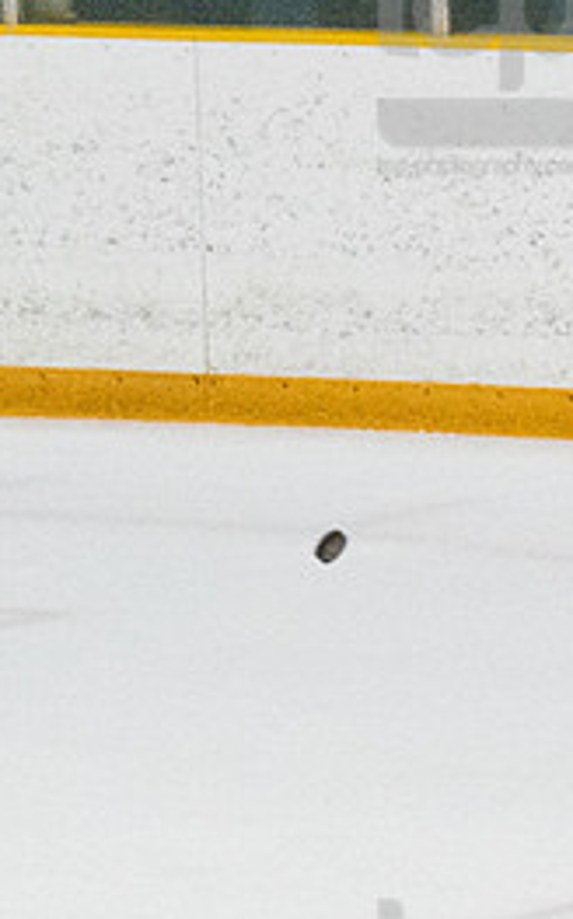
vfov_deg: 3.1
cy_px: 535
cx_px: 978
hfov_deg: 1.9
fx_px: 16868
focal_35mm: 674
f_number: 5
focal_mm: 200
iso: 8000
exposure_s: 1/1600
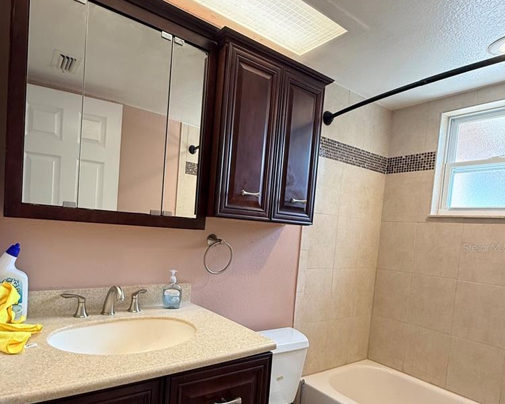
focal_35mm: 22
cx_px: 206
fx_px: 329
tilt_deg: -4.2
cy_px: 247
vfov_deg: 62.4
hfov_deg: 74.4
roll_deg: -5.3
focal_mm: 2.22
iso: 160
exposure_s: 1/120
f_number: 2.2
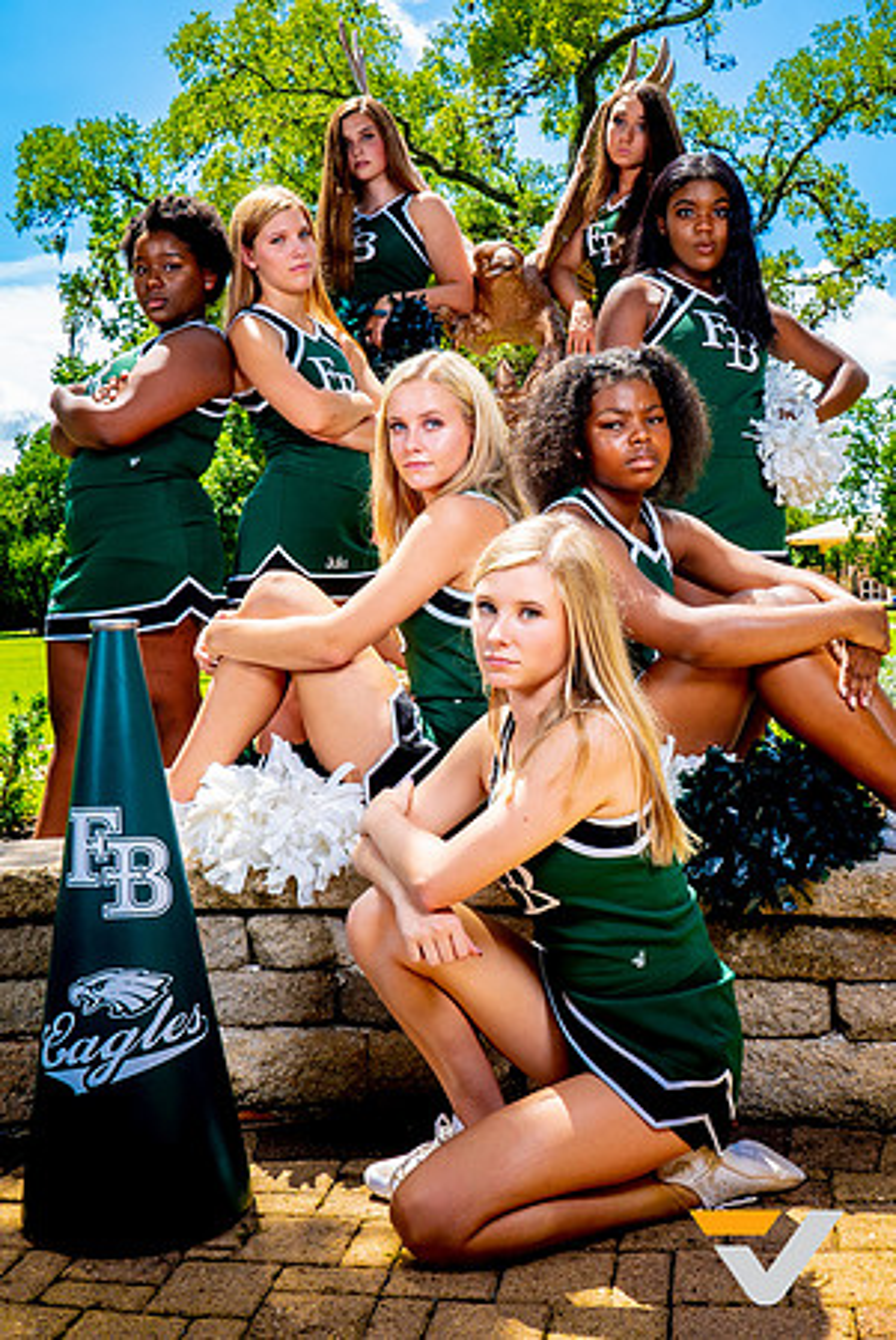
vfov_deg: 50.6
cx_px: 528
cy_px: 631
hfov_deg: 35.0
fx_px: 1417
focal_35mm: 38
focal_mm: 24
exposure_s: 1/100
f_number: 8
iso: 100
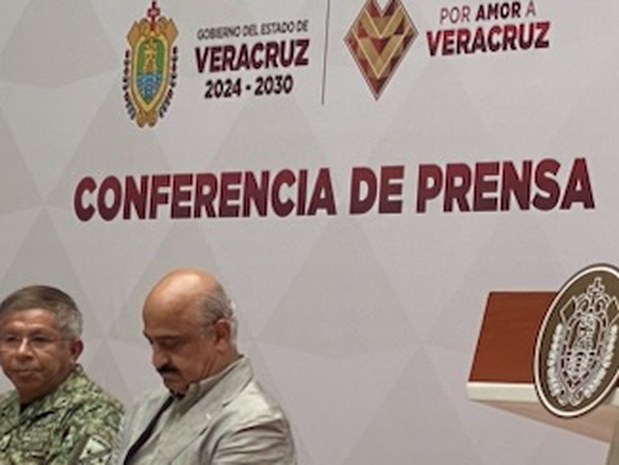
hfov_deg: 9.2
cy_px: 229
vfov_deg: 7.1
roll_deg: -3.4
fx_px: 3721
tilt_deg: +3.8
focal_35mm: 208
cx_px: 987
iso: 20
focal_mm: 6
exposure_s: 1/153
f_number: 2
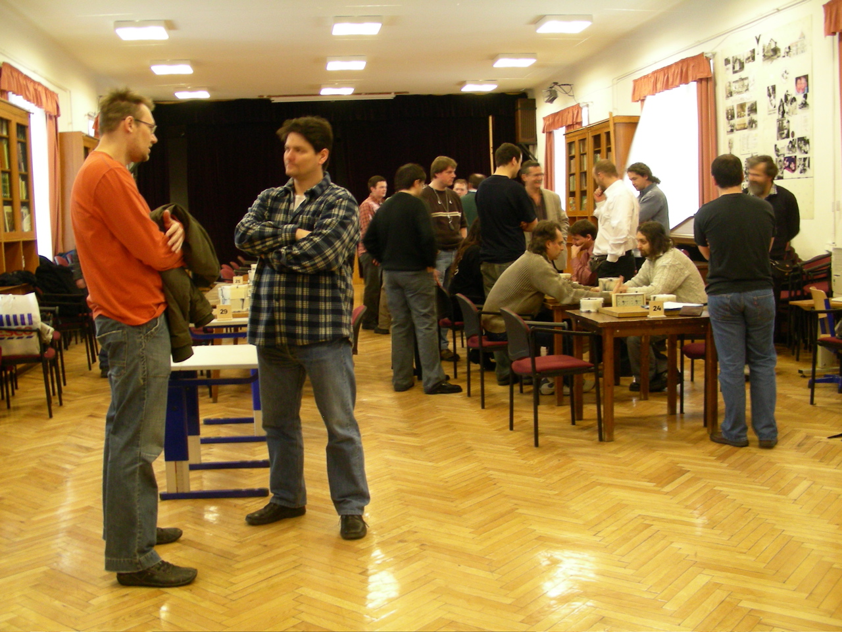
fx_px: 924
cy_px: 316
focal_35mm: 38
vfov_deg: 37.7
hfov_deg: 49.0
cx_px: 421
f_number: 3.5
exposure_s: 1/6.3
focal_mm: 6.3
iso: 200
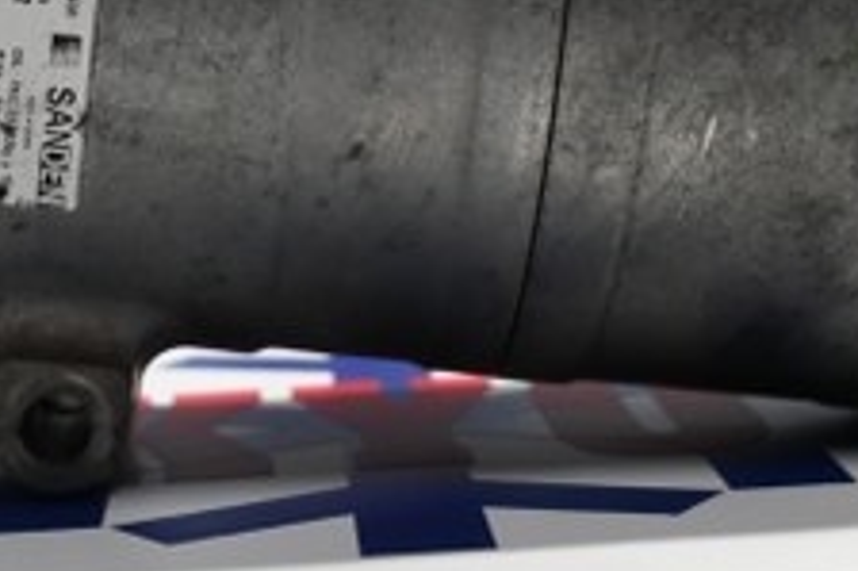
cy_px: -142
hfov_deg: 16.2
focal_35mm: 127
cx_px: 283
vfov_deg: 10.6
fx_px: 3017
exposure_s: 1/50
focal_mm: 31.5
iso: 560
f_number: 5
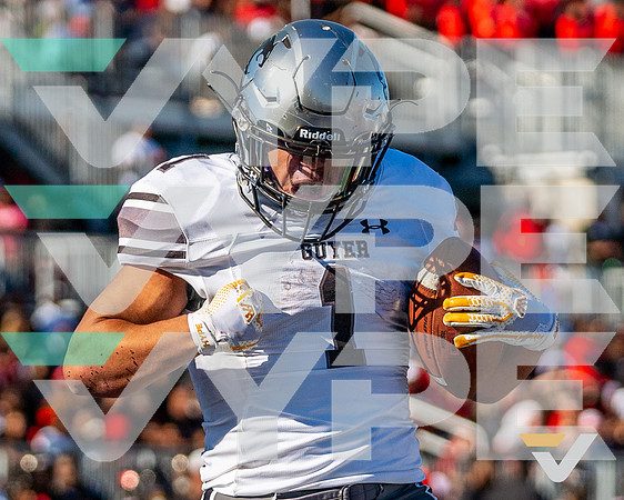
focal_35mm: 369
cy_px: 444
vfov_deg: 4.2
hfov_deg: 5.2
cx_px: 275
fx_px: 6811
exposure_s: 1/3200
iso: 400
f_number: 3.2
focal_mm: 116
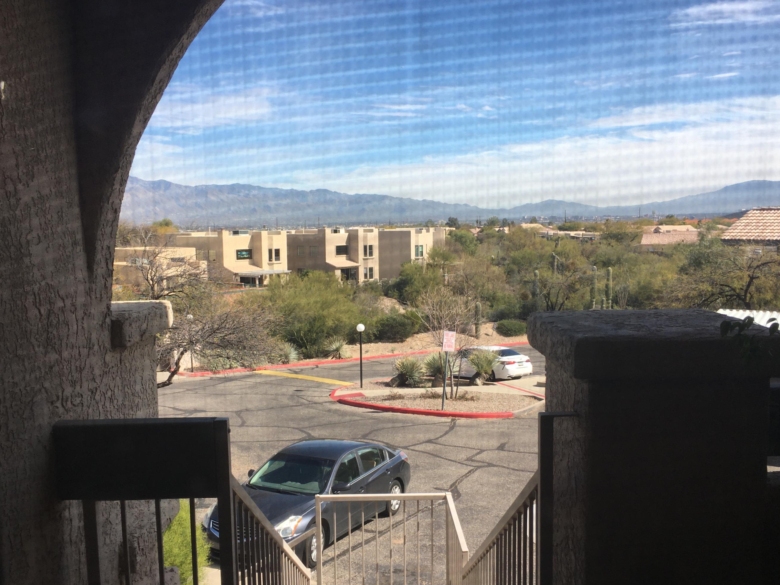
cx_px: 389
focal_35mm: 33
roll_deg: +0.7
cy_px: 311
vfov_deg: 42.9
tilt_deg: -7.3
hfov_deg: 55.4
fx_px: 744
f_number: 2.2
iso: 25
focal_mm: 4.15
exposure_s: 1/827
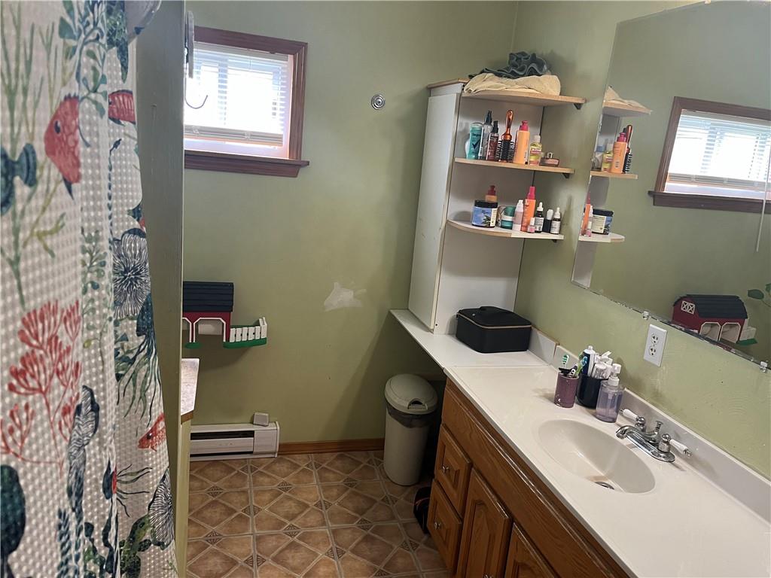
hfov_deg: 67.3
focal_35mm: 26
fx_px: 579
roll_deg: -5.2
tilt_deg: -12.9
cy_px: 289
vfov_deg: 53.1
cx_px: 386
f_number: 1.6
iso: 200
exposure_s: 1/60
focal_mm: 5.1
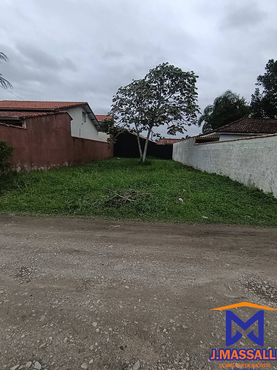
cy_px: 182
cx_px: 138
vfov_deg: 91.0
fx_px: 181
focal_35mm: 17
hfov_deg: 74.7
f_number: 2.2
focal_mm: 1.65
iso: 50
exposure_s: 1/144
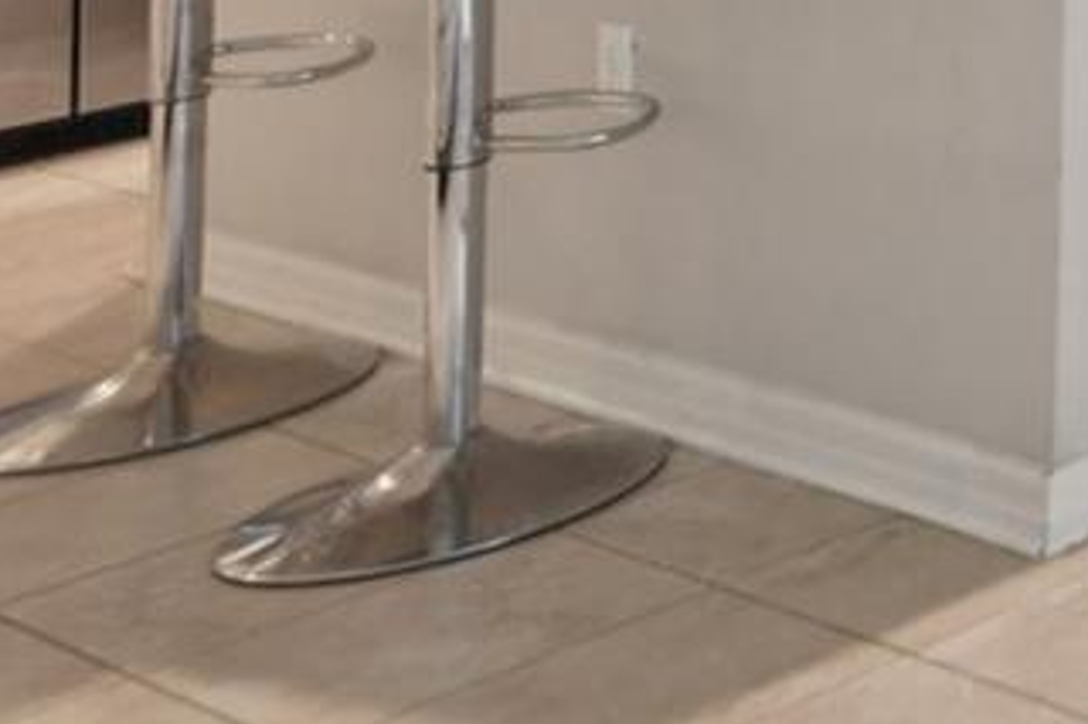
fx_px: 2416
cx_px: 2496
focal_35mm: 80
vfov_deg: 14.7
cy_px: -619
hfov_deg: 15.7
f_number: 8
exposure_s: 1/5
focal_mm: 16
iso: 400
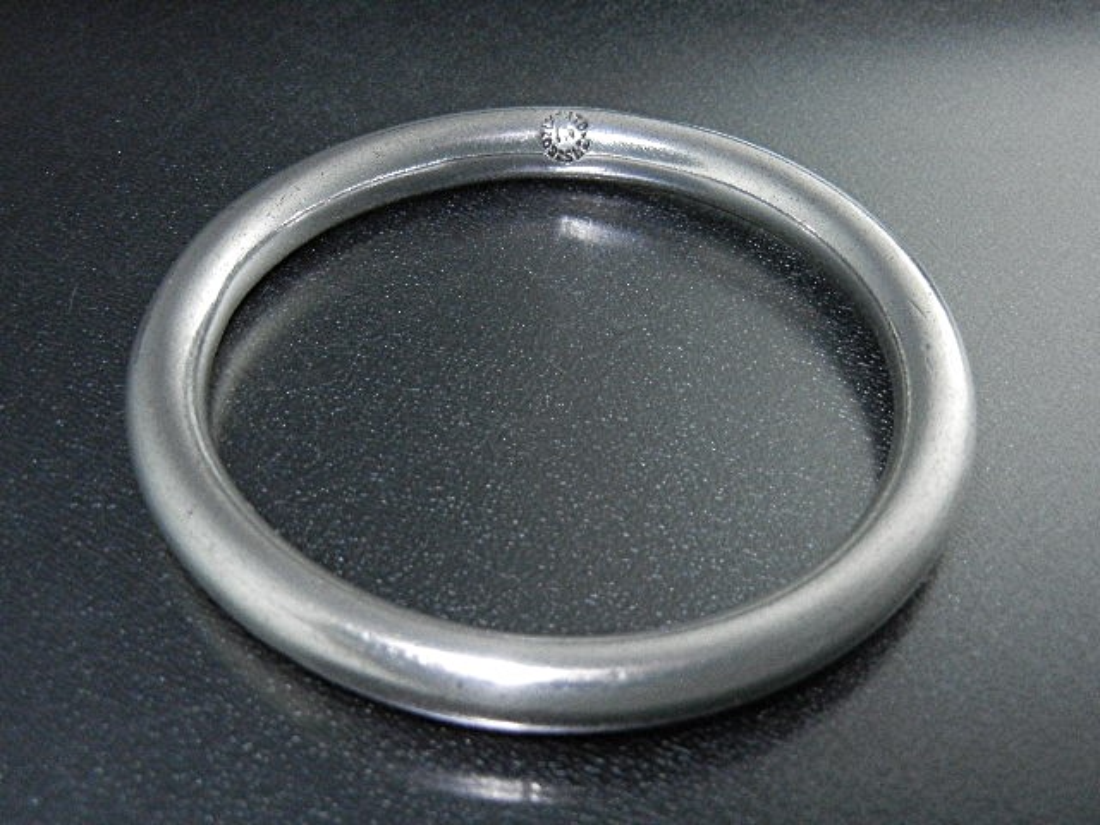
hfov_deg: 42.1
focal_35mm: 45
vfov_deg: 32.2
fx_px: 1430
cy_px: 412
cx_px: 550
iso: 800
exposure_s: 1/30
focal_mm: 8.1
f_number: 7.6
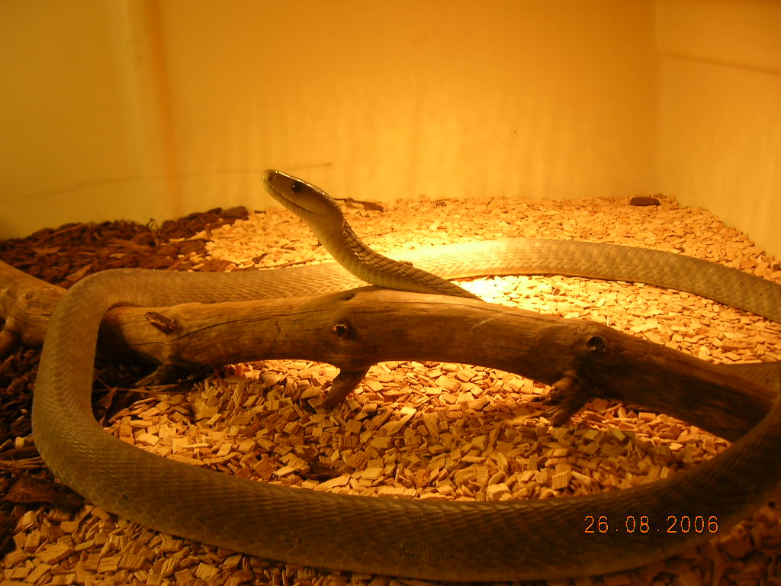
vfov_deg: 41.8
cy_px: 293
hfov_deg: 54.0
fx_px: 767
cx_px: 390
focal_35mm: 34
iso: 50
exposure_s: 1/15.8
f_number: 2.9
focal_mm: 5.7
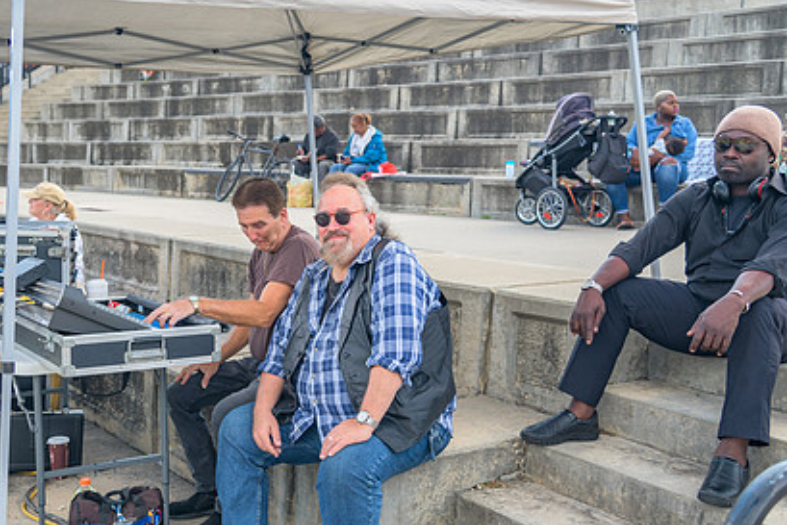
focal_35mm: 44
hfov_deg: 44.1
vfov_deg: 30.5
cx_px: 291
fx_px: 962
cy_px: 280
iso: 280
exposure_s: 1/200
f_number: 4
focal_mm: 31
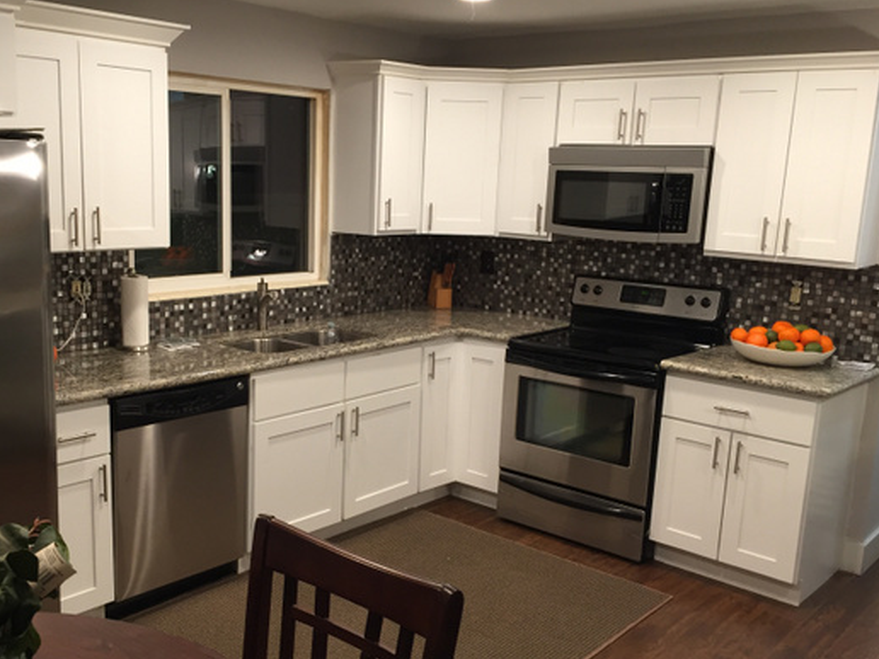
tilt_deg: -12.0
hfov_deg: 51.0
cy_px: 359
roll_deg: -1.1
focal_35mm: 36
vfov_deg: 39.6
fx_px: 914
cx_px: 353
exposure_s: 1/30
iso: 80
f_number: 2.2
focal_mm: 4.15
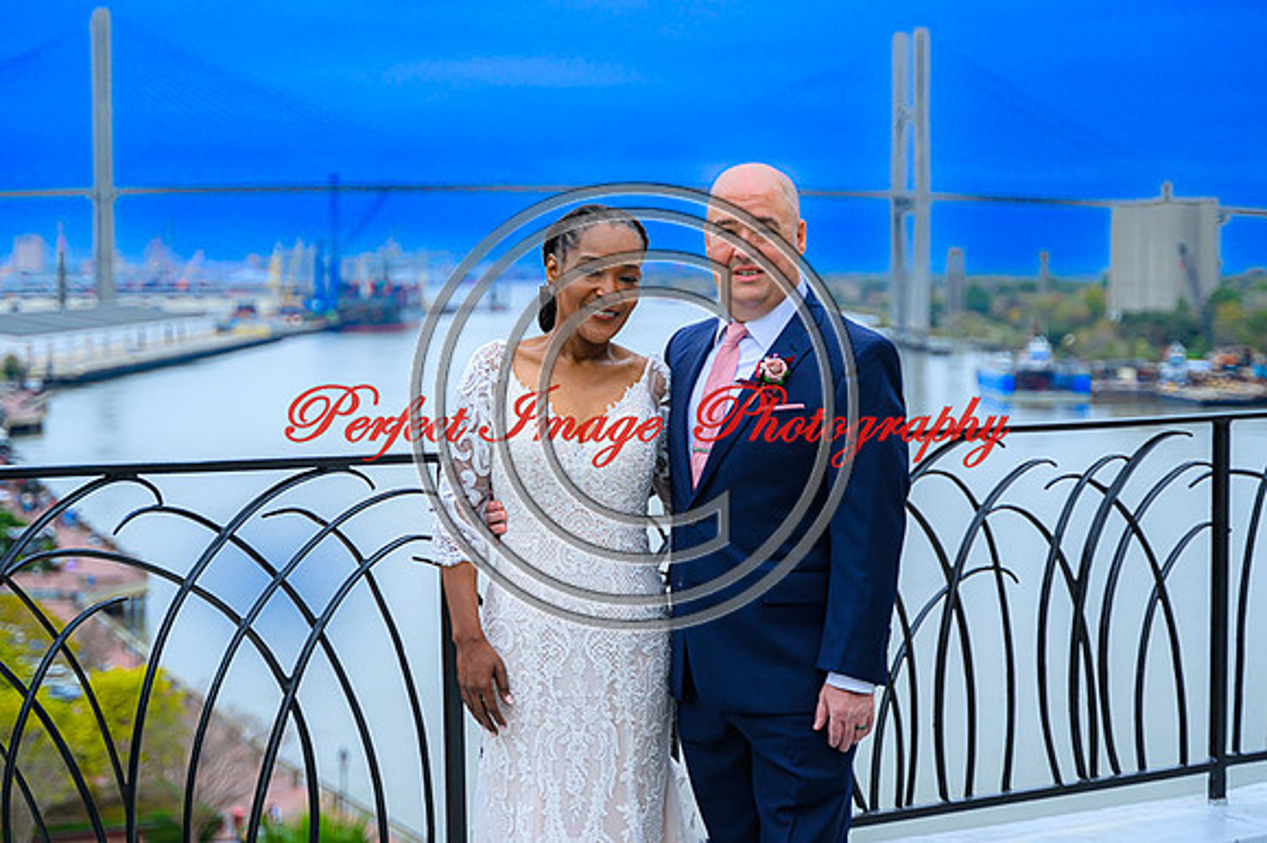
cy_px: 422
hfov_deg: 30.2
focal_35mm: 67
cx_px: 634
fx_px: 2345
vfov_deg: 20.4
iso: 160
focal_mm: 59
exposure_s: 1/1000
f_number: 2.8
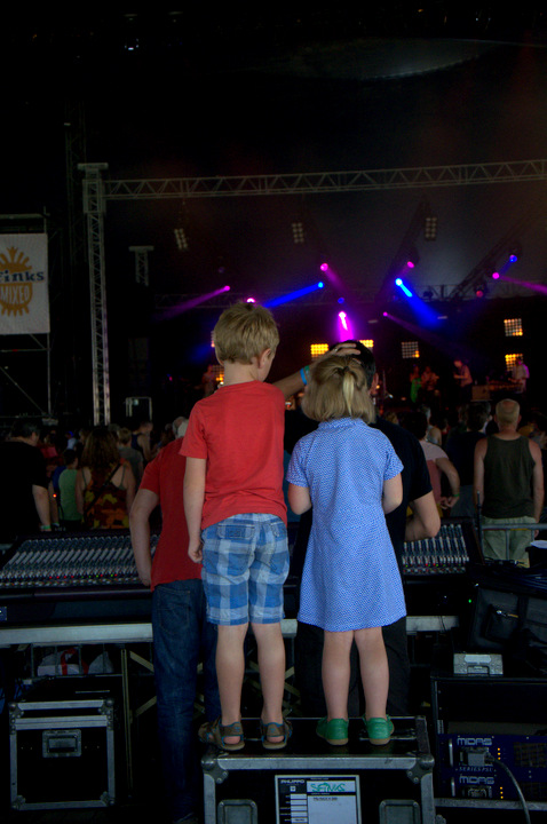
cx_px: 274
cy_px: 412
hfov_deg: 25.7
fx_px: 1200
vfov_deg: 37.9
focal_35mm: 52
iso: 2000
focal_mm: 35
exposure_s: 1/320
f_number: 4.5
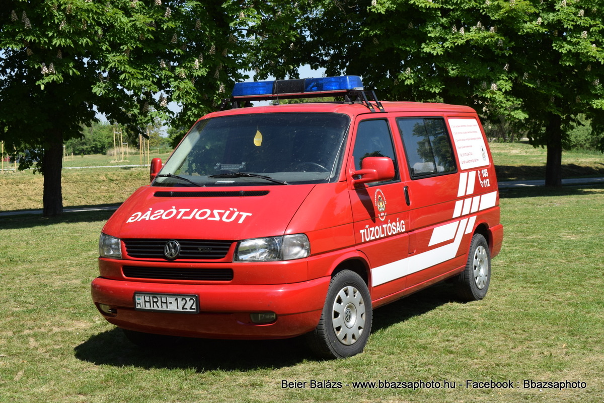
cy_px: 202
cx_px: 302
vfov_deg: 22.6
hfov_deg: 33.4
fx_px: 1007
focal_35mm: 60
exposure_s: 1/400
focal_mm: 40
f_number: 10
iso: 200
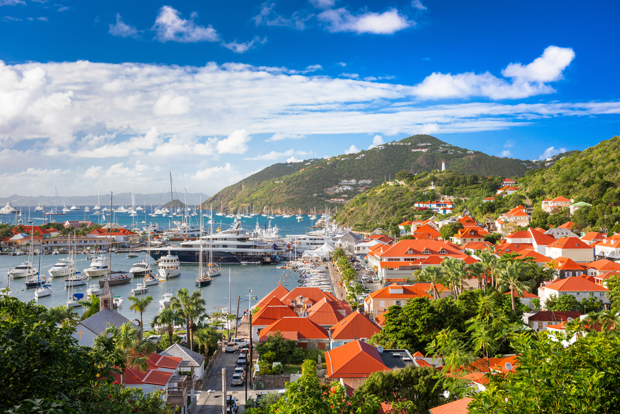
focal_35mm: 55
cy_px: 207
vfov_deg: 24.6
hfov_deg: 36.2
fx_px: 947
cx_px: 310
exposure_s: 1/125
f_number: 8
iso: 320
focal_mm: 55
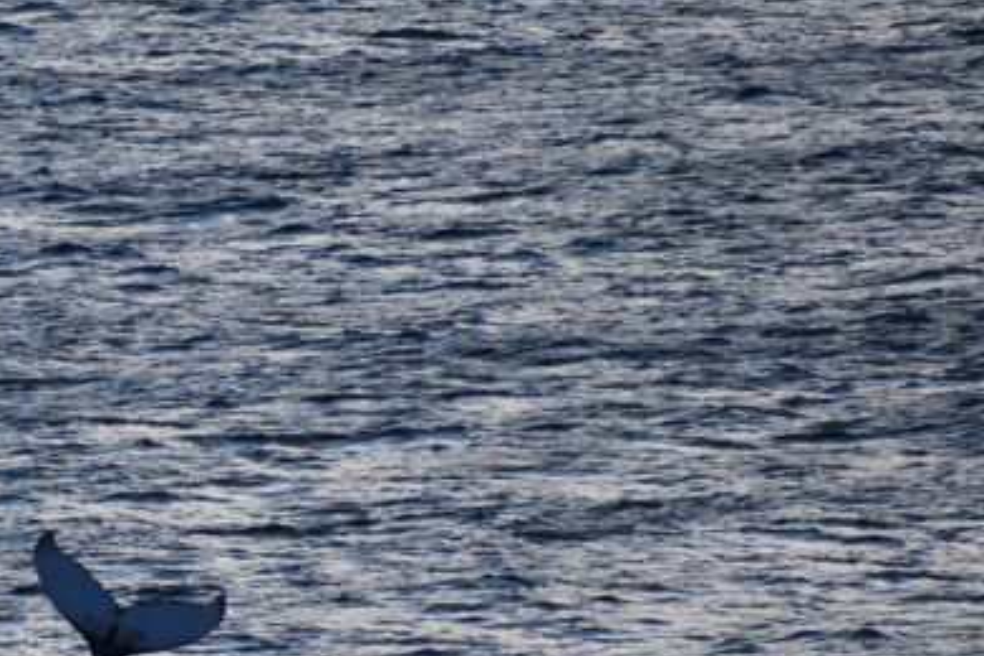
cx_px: -63
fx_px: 32278
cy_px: 524
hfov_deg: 1.7
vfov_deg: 1.2
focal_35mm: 1181
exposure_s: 1/2000
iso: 400
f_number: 7.1
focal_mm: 300
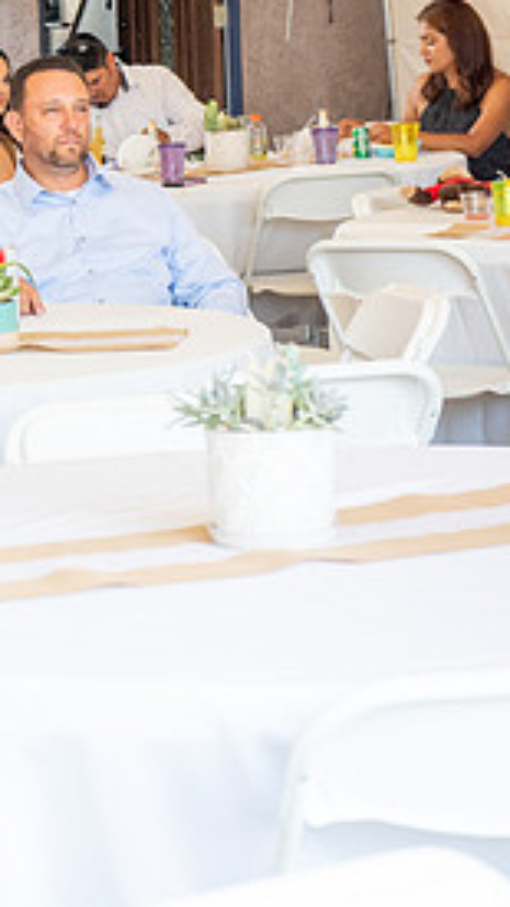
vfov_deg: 16.2
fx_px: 3177
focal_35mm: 132
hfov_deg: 8.8
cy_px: 304
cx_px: -401
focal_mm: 60
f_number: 5
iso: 640
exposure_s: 1/250
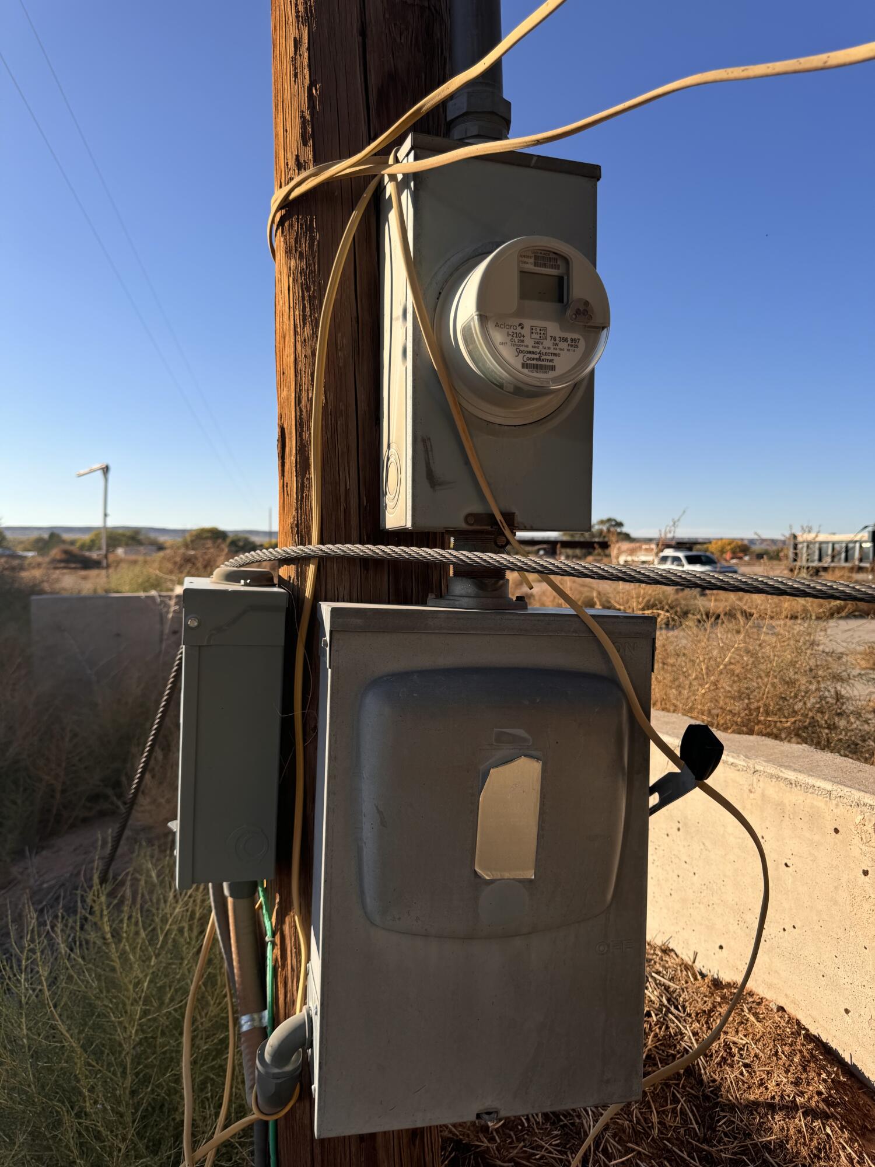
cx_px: 438
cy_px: 584
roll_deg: -1.5
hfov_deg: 56.8
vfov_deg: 71.6
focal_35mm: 24
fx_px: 809
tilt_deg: -2.1
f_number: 1.78
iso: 80
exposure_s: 1/2959
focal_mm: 6.76
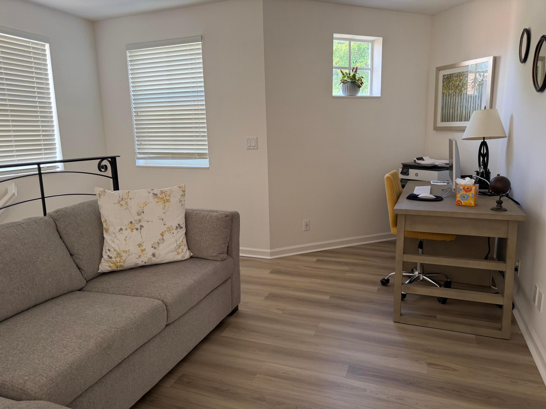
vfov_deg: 56.8
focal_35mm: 24
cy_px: 204
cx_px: 273
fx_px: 379
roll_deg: +1.5
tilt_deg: -9.8
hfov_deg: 71.6
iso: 125
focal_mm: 6.76
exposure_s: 1/60
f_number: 1.78
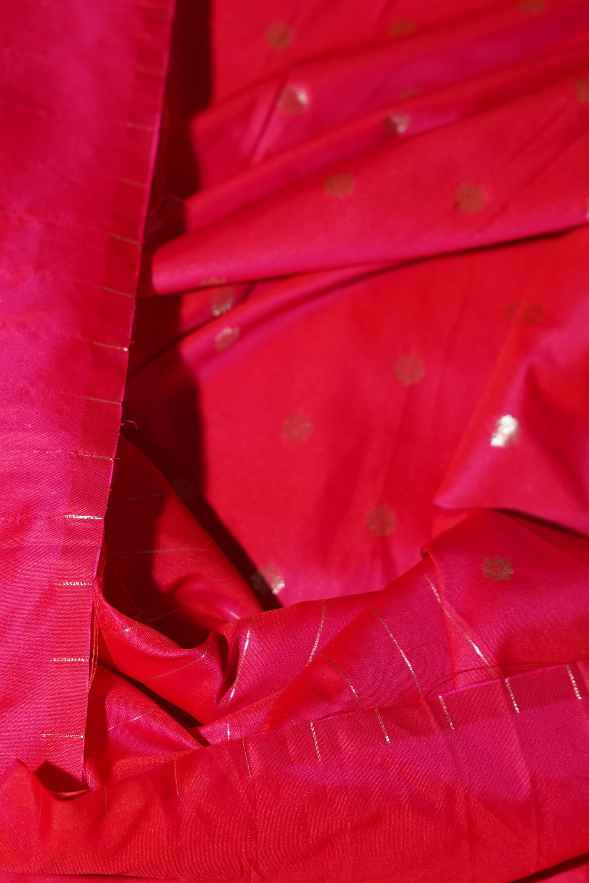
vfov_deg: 16.4
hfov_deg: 11.0
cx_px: 324
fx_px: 3066
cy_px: 373
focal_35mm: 125
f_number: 2.8
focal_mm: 70
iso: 400
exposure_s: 1/200
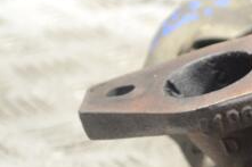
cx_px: 341
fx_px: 1427
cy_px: 156
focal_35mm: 204
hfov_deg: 9.9
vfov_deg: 6.7
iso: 720
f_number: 5.6
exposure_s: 1/30
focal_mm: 50
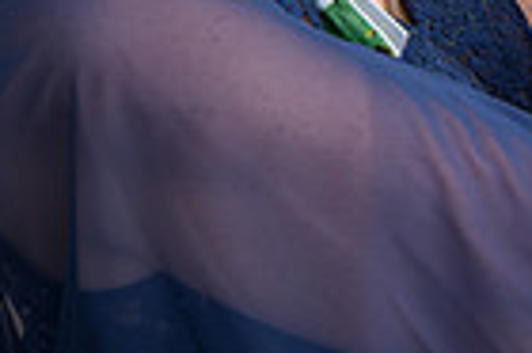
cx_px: 817
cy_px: -224
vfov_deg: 9.9
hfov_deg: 14.3
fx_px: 1963
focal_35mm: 133
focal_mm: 32
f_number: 4.8
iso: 400
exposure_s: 1/180
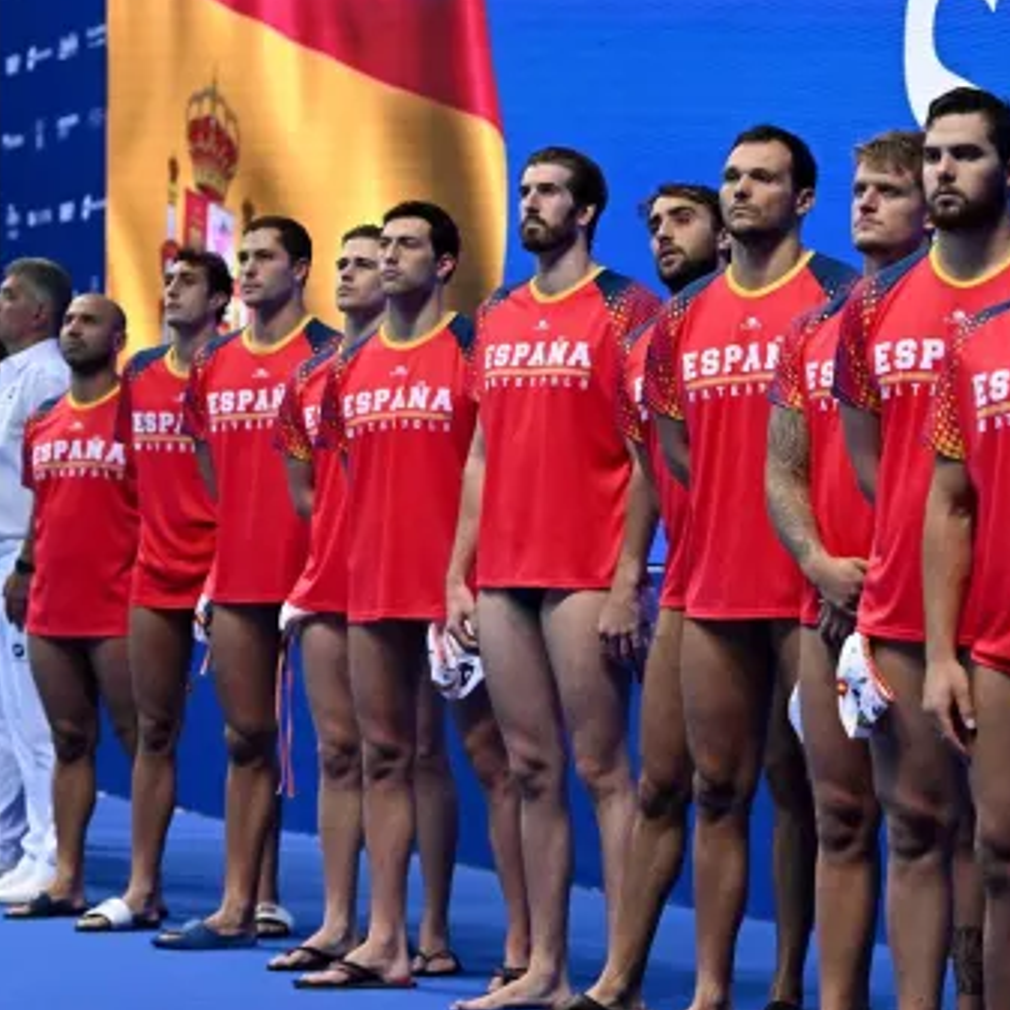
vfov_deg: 10.7
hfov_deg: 10.7
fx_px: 5381
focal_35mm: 163
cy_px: 532
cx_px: 539
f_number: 4
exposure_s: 1/1600
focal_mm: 85
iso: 4000
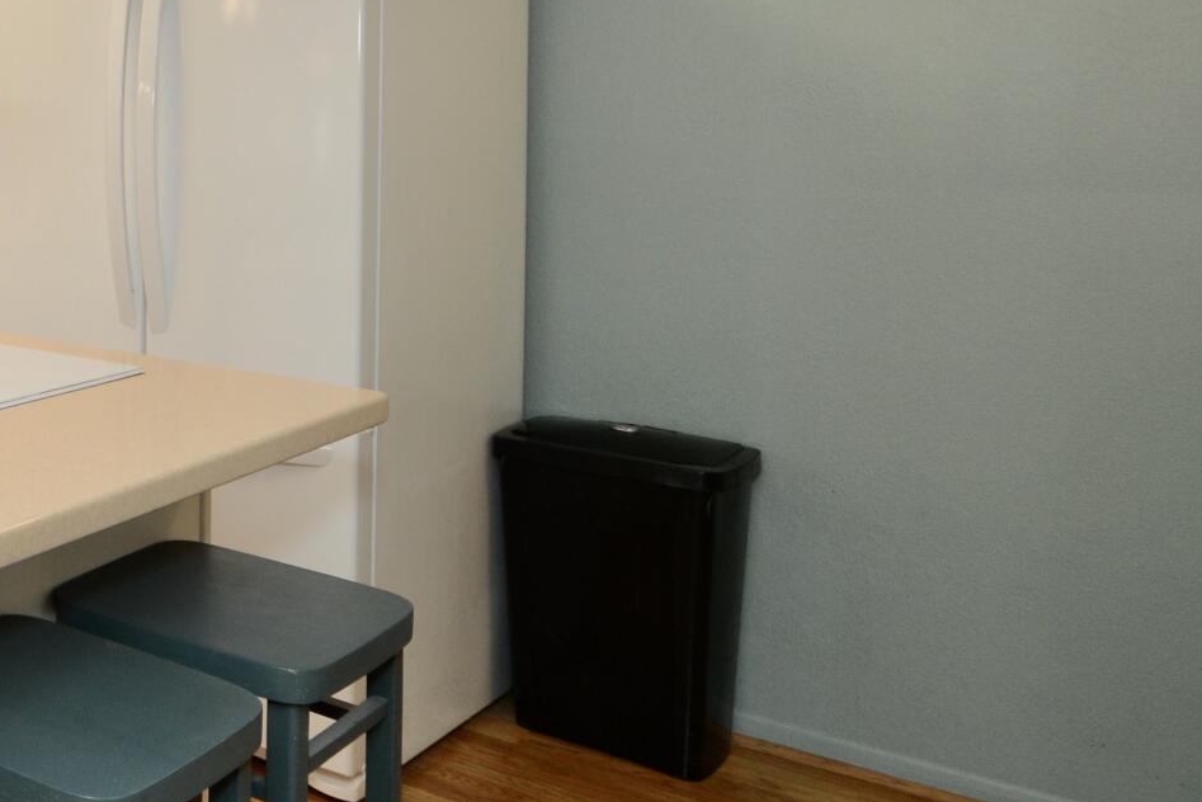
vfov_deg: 33.8
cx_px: -308
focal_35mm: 38
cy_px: 137
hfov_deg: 36.3
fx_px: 1269
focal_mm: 12
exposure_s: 1/60
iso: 800
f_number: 7.1
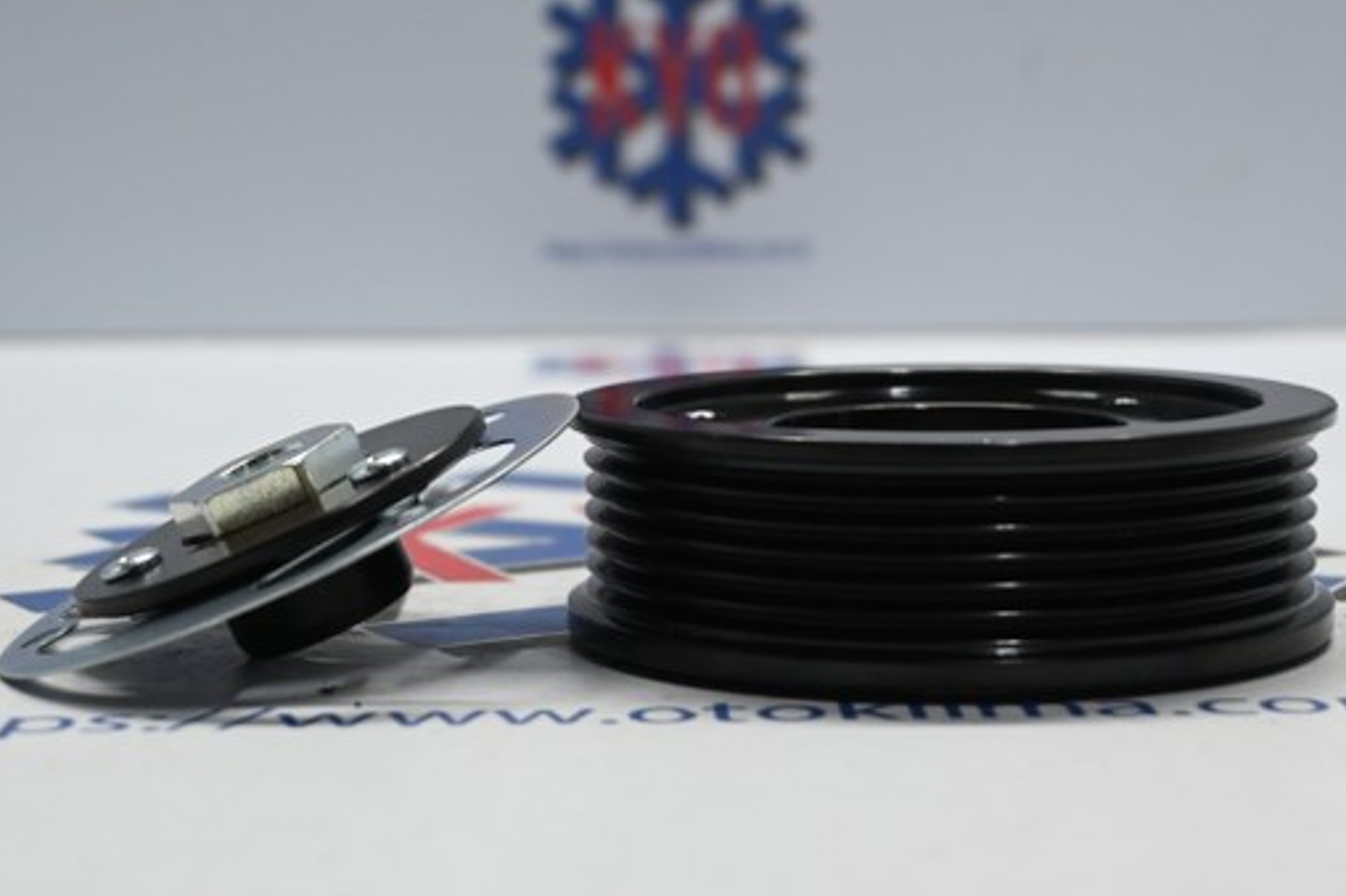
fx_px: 2975
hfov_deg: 25.5
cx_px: 722
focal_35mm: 80
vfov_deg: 17.1
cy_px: 452
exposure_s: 1/80
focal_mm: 45
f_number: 6
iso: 1250
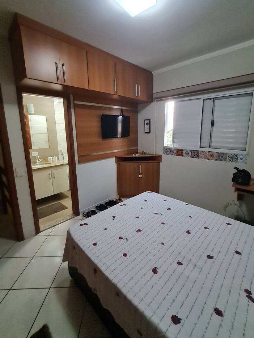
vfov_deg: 98.0
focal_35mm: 15
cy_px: 157
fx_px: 147
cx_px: 128
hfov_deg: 81.7
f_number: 2.2
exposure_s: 1/30
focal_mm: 1.74
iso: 640
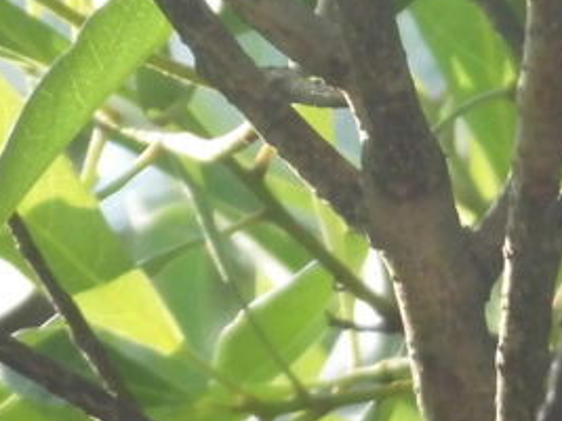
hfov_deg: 2.6
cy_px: 94
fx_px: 12382
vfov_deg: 1.9
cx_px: 742
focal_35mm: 763
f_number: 6.1
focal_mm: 44.71
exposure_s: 1/250
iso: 320
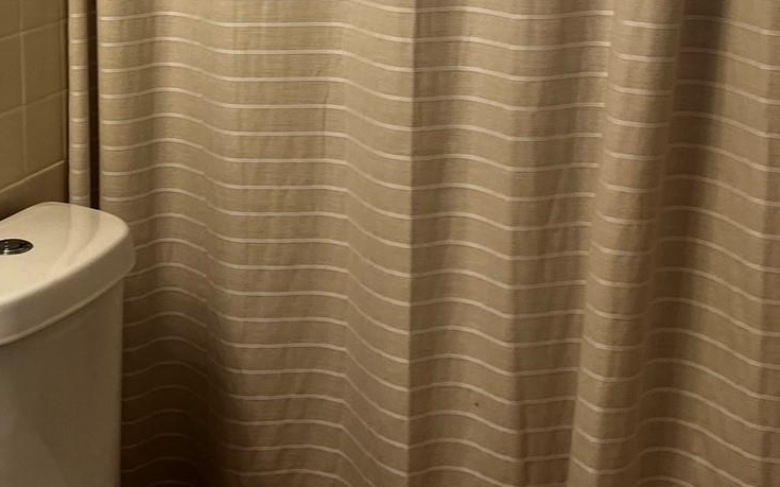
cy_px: -16
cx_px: 96
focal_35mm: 60
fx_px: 1275
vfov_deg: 20.8
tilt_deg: -9.2
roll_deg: +3.6
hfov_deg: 32.5
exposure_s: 1/60
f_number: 1.6
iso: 80
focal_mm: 5.1
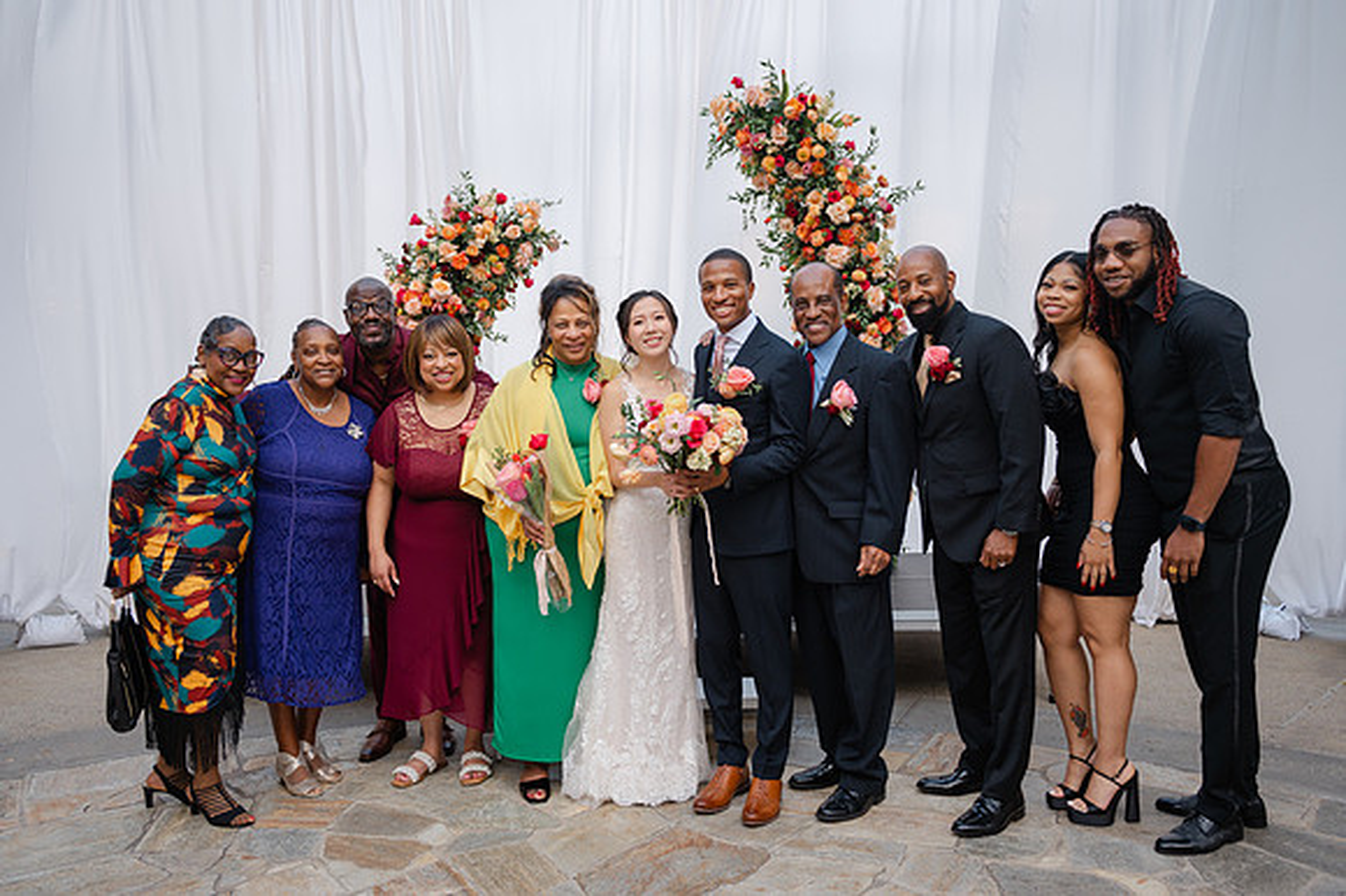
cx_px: 665
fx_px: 1108
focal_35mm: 30
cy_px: 444
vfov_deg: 44.0
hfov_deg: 62.5
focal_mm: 28
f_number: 4
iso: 100
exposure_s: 1/125
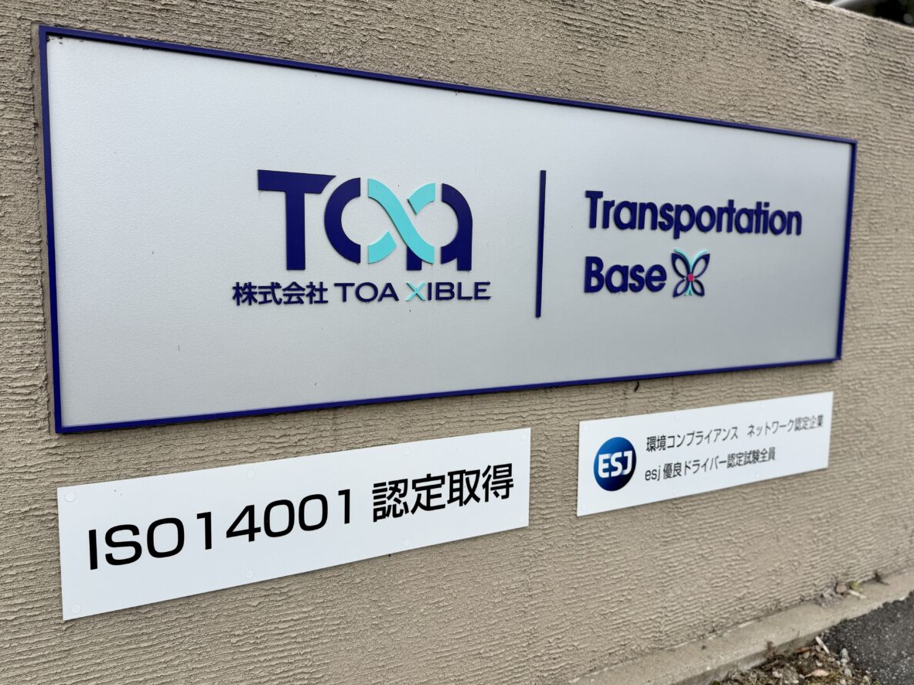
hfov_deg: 67.2
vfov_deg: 53.0
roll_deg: -0.6
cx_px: 425
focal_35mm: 26
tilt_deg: -6.4
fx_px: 686
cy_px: 331
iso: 80
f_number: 1.78
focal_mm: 6.76
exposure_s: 1/2331
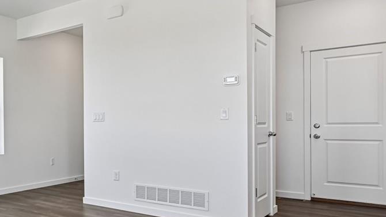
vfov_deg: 33.7
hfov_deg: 45.9
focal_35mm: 35
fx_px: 358
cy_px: 123
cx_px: -14
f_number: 11
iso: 180
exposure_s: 1/15
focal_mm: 14
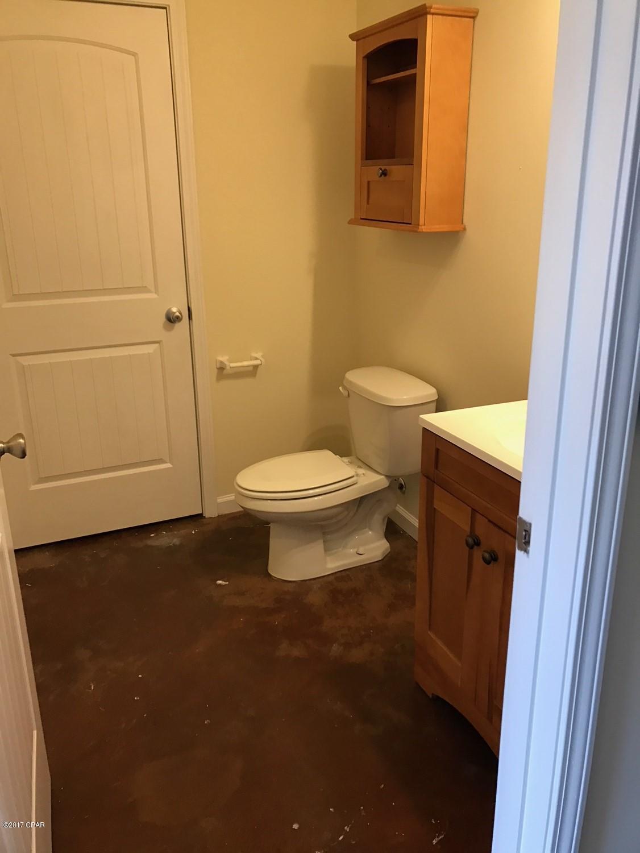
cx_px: 320
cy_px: 426
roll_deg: +0.3
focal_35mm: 28
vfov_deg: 63.4
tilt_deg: -17.0
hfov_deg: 49.8
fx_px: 690
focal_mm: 3.99
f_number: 1.8
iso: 40
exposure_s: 1/20
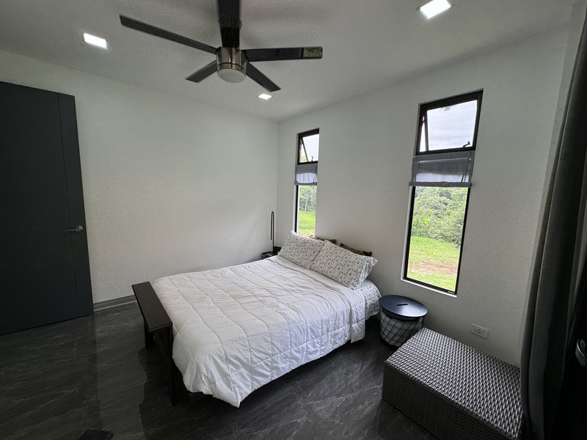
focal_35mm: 14
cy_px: 220
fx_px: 237
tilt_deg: -7.4
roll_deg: -1.6
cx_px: 294
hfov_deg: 102.1
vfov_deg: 85.7
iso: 50
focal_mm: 2.22
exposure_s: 1/120
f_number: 2.2
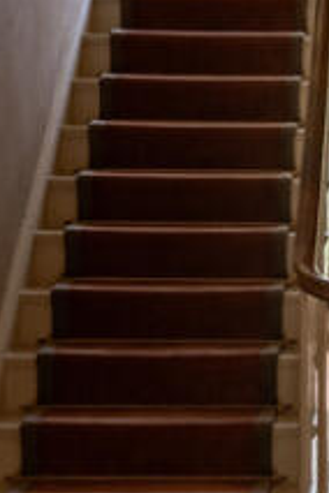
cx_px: 456
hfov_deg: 9.3
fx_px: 1974
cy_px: 88
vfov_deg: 14.2
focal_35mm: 144
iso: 250
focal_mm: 30
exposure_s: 1/13
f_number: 10
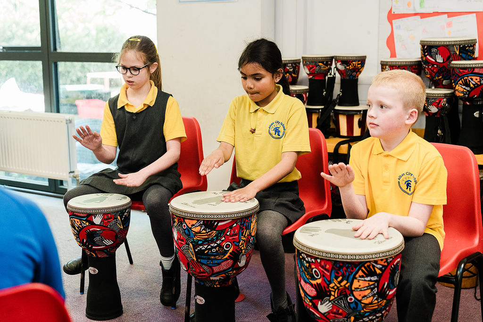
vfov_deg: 28.2
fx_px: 642
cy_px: 161
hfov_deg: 41.2
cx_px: 241
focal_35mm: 48
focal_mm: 47
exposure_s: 1/250
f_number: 2.8
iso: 2000
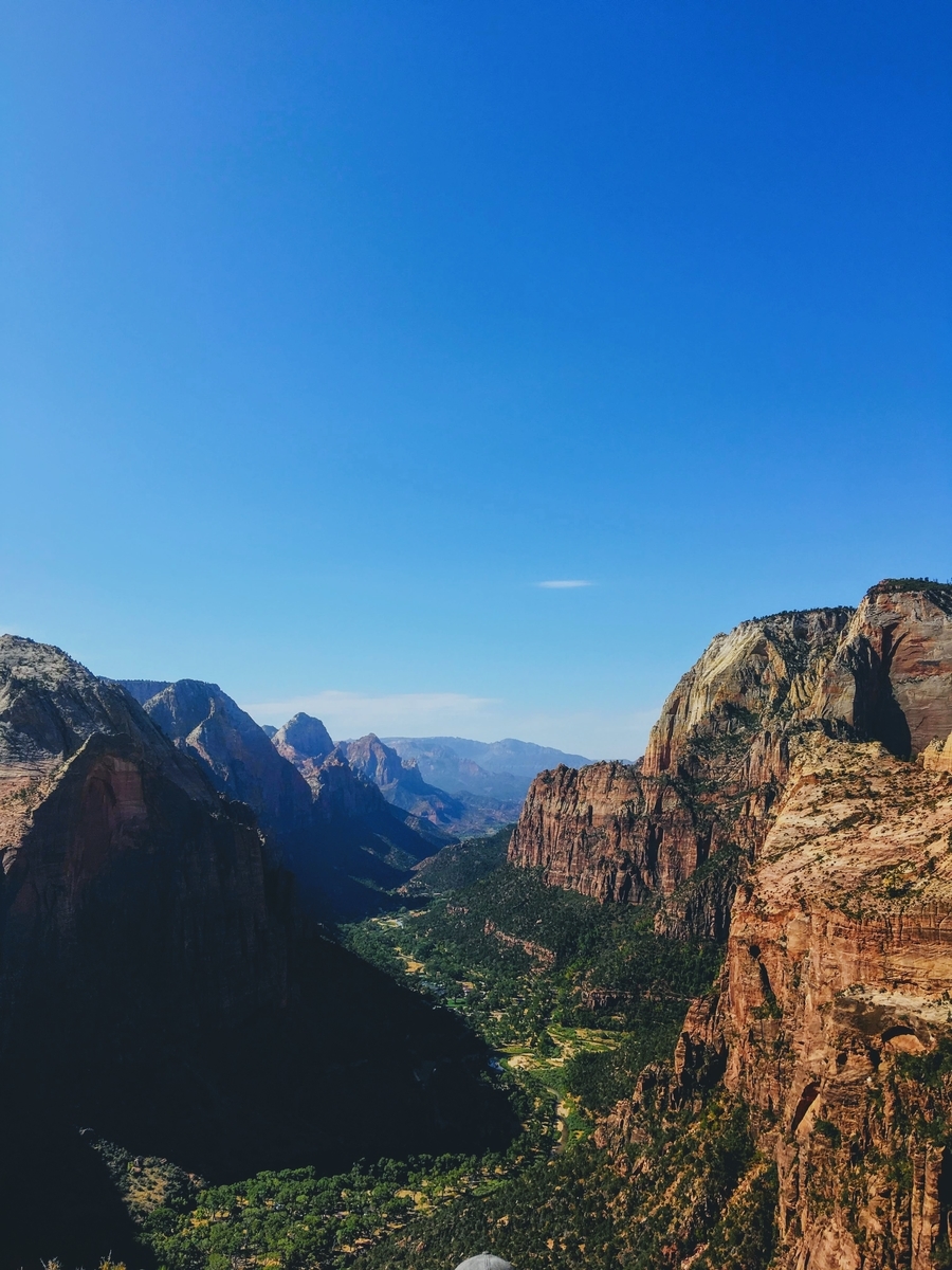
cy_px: 635
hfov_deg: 48.2
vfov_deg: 61.7
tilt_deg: +4.7
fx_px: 1063
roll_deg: +0.7
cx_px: 476
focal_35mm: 29
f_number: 2.2
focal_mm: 4.15
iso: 25
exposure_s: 1/1789
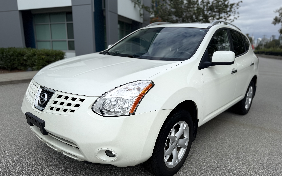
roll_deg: +0.3
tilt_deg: -13.6
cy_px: 96
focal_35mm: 26
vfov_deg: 47.5
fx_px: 200
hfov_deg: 70.4
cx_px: 140
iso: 80
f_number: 1.78
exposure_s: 1/8130
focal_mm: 6.76
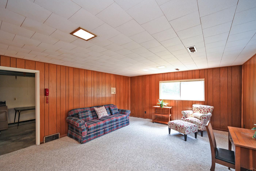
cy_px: 91
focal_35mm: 15
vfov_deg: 77.2
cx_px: 128
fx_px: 107
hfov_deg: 100.4
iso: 360
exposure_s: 1/60
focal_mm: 14
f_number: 4
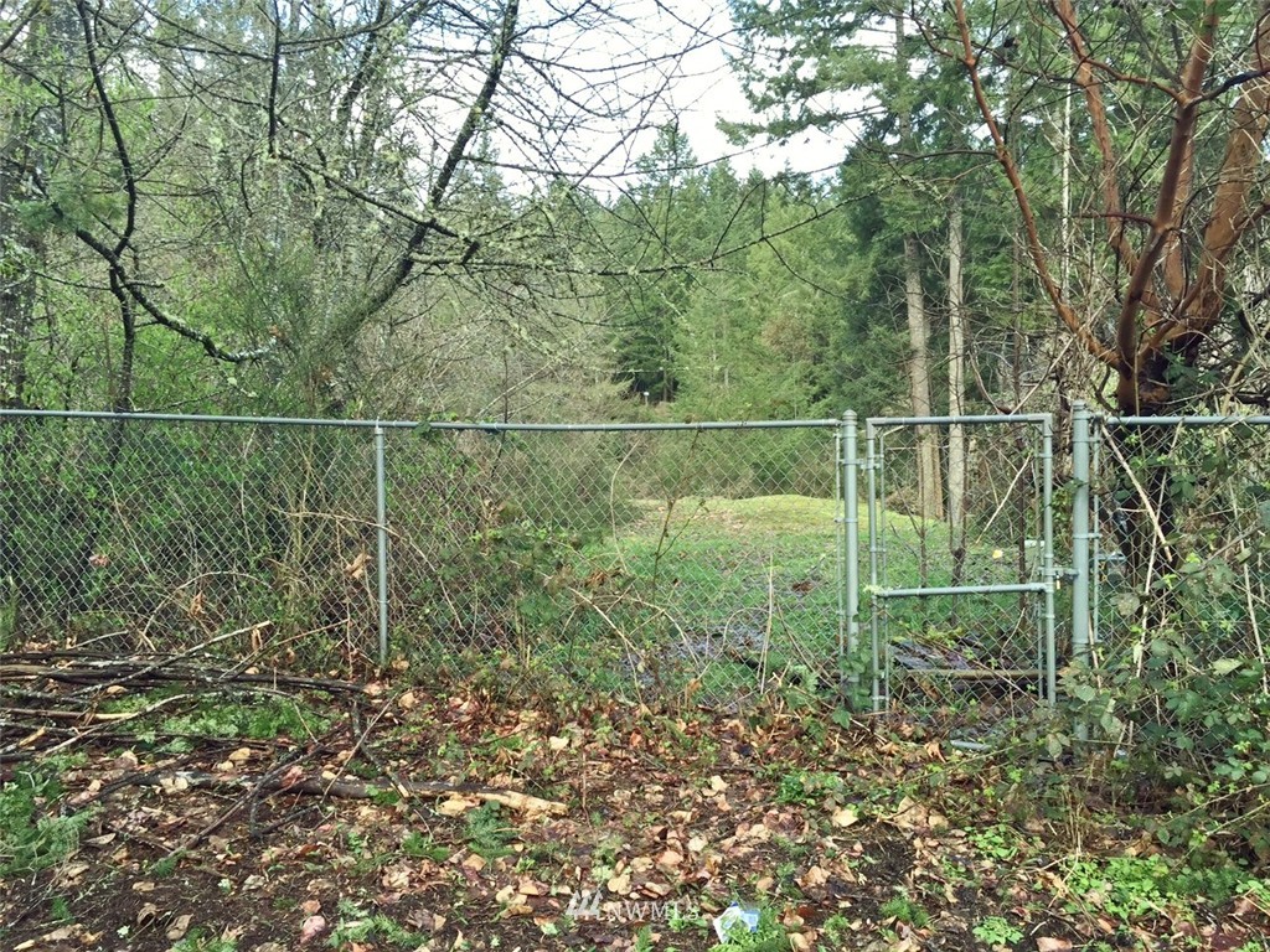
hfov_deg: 61.7
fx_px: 1064
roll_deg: -0.2
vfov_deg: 48.2
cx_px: 635
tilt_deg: +0.0
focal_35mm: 29
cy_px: 476
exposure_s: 1/120
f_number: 2.2
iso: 32
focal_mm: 4.15
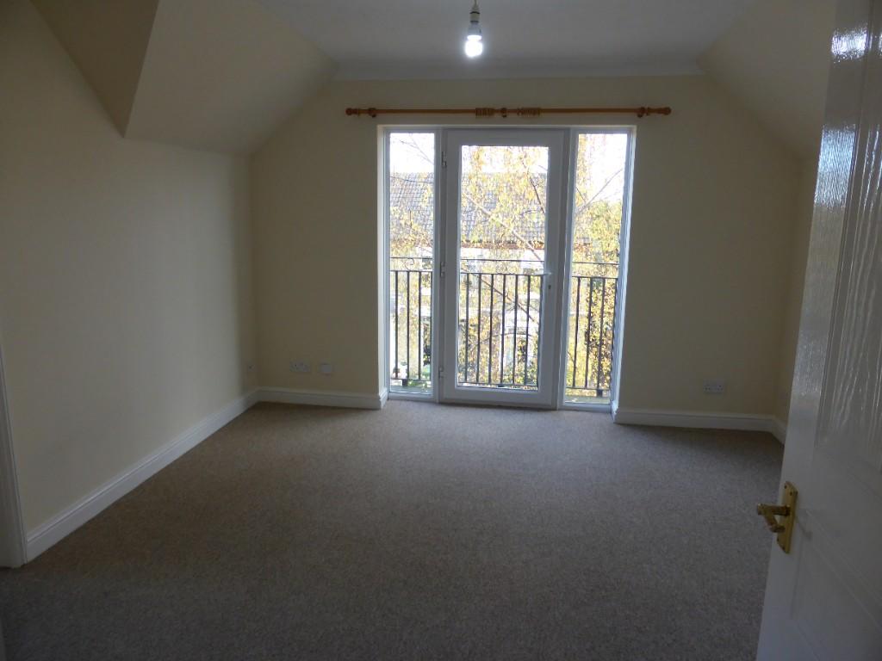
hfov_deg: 71.6
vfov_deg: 56.8
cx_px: 441
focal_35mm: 24
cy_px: 330
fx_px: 612
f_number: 3.3
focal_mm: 4.3
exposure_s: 1/60
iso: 160
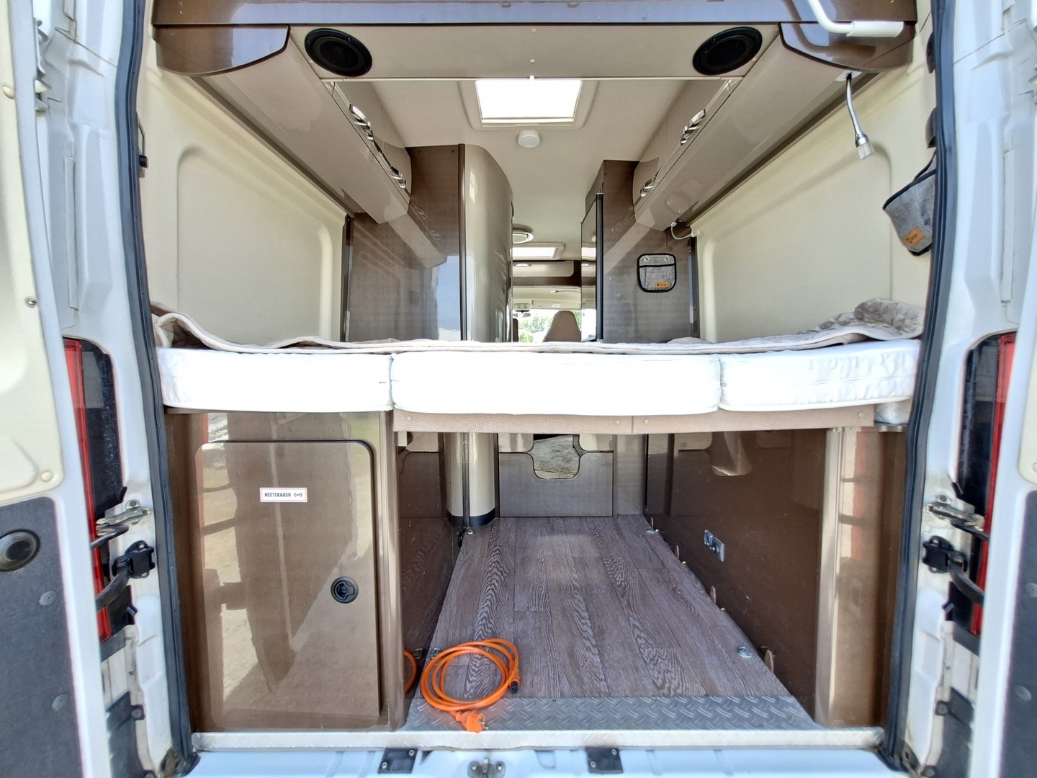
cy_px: 389
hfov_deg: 106.2
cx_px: 518
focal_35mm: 13
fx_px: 389
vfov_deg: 89.9
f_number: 2.2
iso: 80
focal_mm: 1.74
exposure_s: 1/40
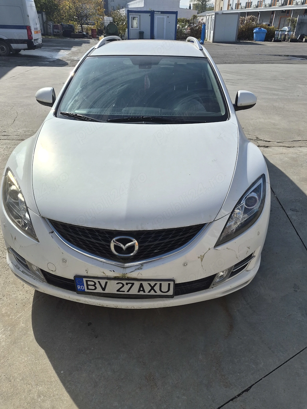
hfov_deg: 54.9
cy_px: 217
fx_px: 296
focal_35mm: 25
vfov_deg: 69.3
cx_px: 150
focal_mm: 5.4
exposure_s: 1/6912
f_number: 1.8
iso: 80
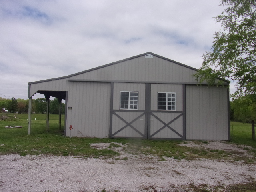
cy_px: 96
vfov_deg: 56.8
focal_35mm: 24
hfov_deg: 71.6
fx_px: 177
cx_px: 128
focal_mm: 4.3
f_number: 10.8
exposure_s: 1/200
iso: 80
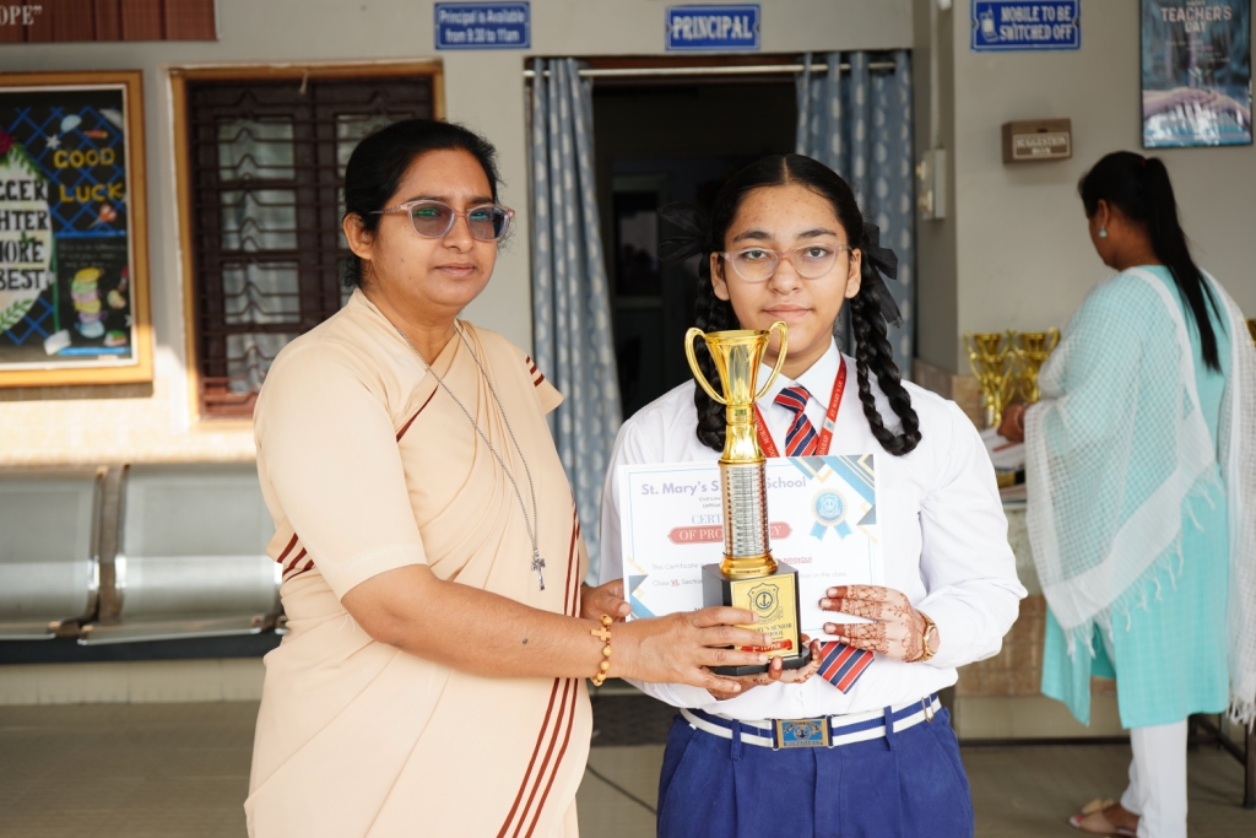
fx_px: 1745
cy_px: 419
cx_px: 628
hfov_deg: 39.6
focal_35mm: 50
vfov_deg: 27.0
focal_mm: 50
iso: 100
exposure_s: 1/80
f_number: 5.6
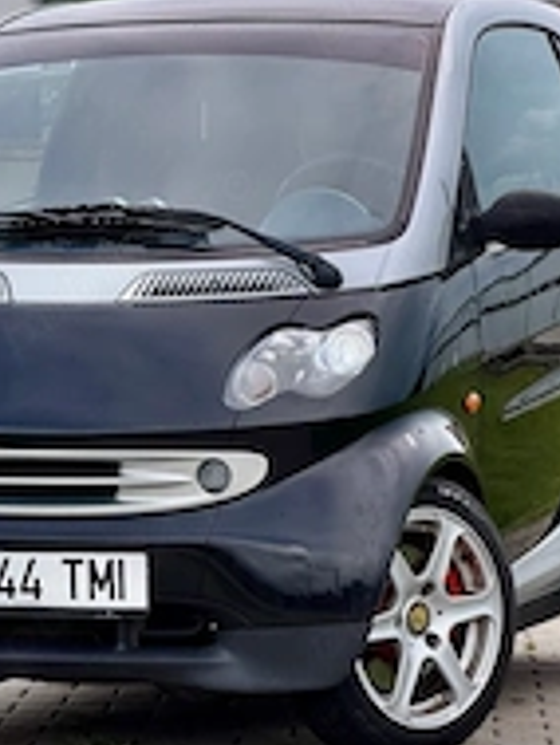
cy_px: 307
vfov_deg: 9.3
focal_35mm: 212
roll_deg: -0.1
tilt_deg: -1.6
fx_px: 4568
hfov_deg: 7.0
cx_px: 205
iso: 50
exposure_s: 1/448
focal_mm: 16.89
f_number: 2.8
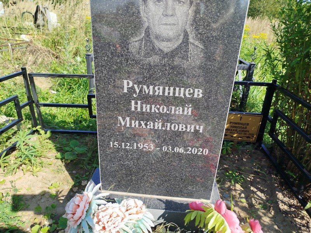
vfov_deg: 56.8
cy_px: 116
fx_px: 216
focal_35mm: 24
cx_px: 156
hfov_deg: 71.6
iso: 50
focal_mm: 5.31
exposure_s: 1/563
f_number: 1.7
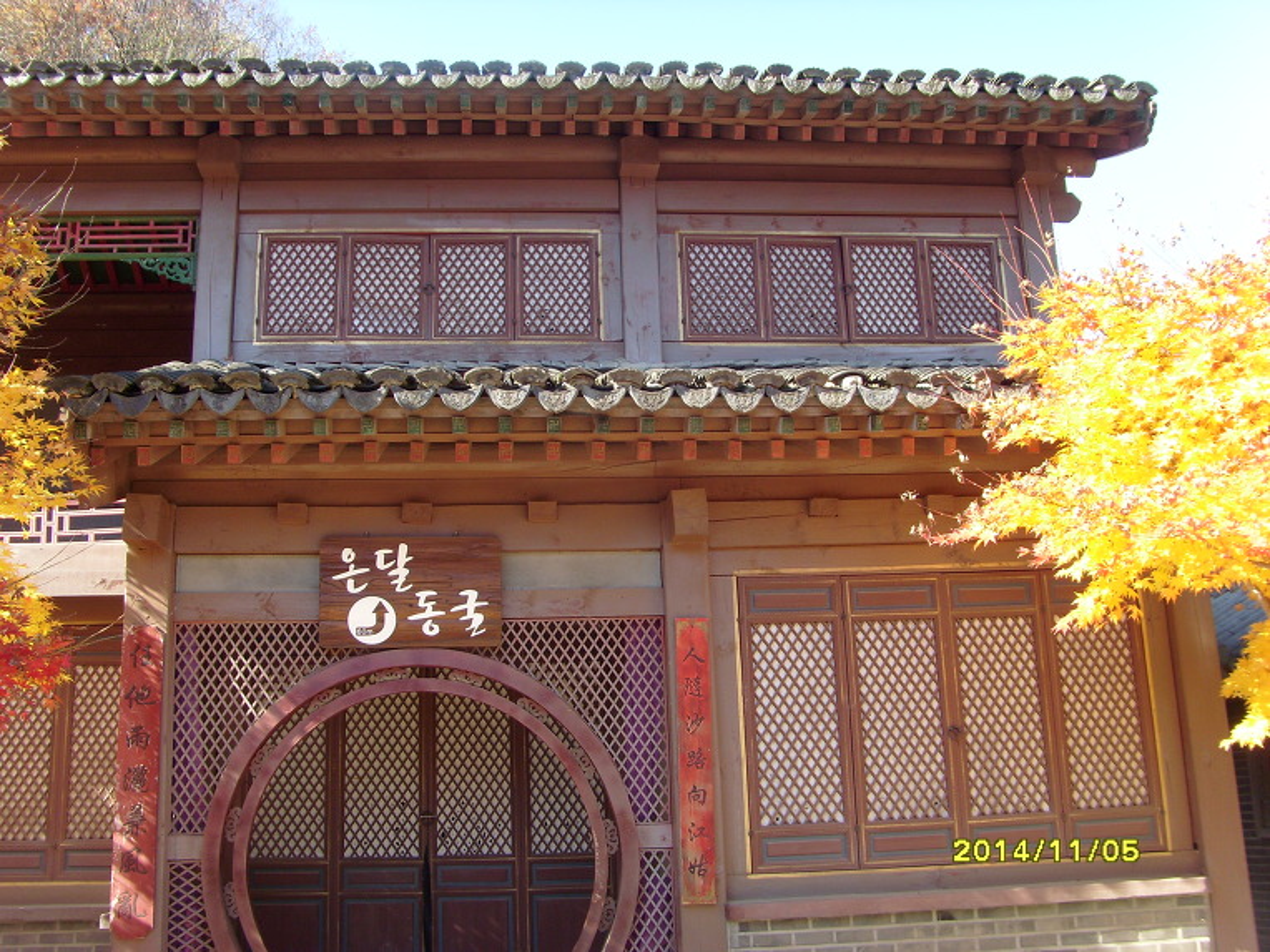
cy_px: 476
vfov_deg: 39.7
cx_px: 635
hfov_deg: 51.4
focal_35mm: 36
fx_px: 1321
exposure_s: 1/125
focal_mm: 6
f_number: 3.5
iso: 80
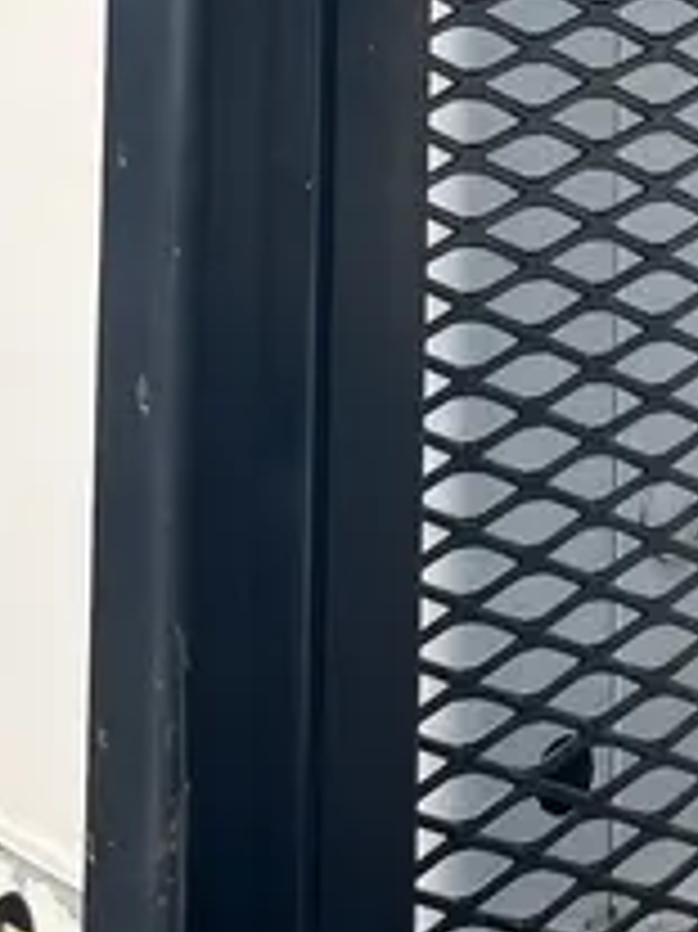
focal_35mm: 92
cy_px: -196
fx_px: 2476
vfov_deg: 20.0
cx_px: 356
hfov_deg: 16.0
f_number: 1.6
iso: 50
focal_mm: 5.1
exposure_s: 1/5076
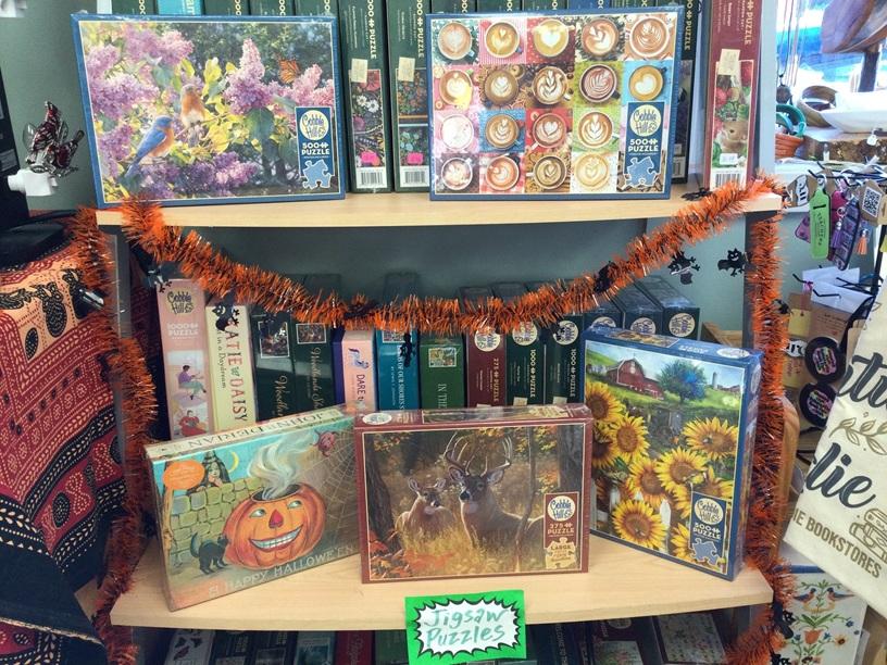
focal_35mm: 31
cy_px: 332
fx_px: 794
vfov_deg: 45.4
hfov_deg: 58.4
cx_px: 444
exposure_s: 1/30
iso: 64
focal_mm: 3.3
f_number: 2.4
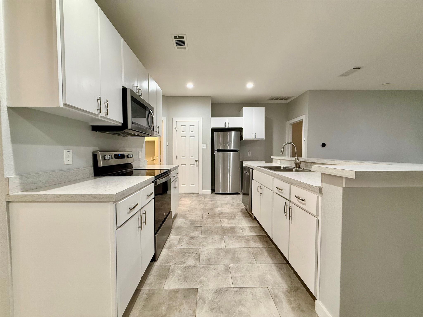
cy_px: 158
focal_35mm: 14
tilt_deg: -1.7
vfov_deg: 85.7
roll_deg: +0.0
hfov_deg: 102.1
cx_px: 212
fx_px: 171
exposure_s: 1/60
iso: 320
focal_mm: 2.22
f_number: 2.2
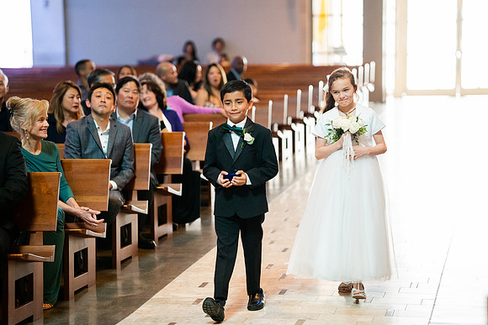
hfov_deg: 21.6
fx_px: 1277
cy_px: 151
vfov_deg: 14.5
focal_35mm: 94
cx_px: 265
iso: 6400
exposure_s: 1/640
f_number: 1.8
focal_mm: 85
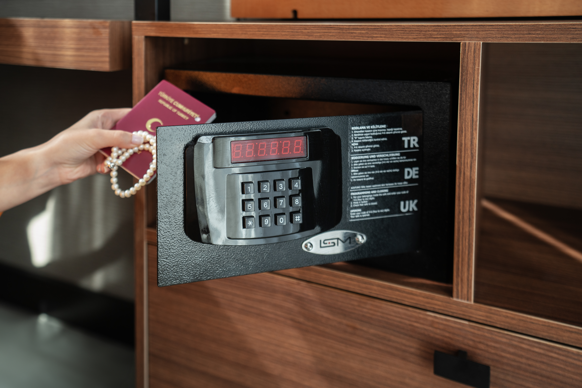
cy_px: 194
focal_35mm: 35
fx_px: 566
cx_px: 291
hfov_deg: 54.4
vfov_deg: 37.9
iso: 400
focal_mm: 35
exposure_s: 1/125
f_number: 2.8
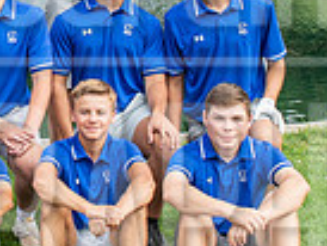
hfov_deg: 13.7
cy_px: 48
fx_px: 1333
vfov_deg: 10.5
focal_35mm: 141
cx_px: -47
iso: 320
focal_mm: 24
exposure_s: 1/250
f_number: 6.3
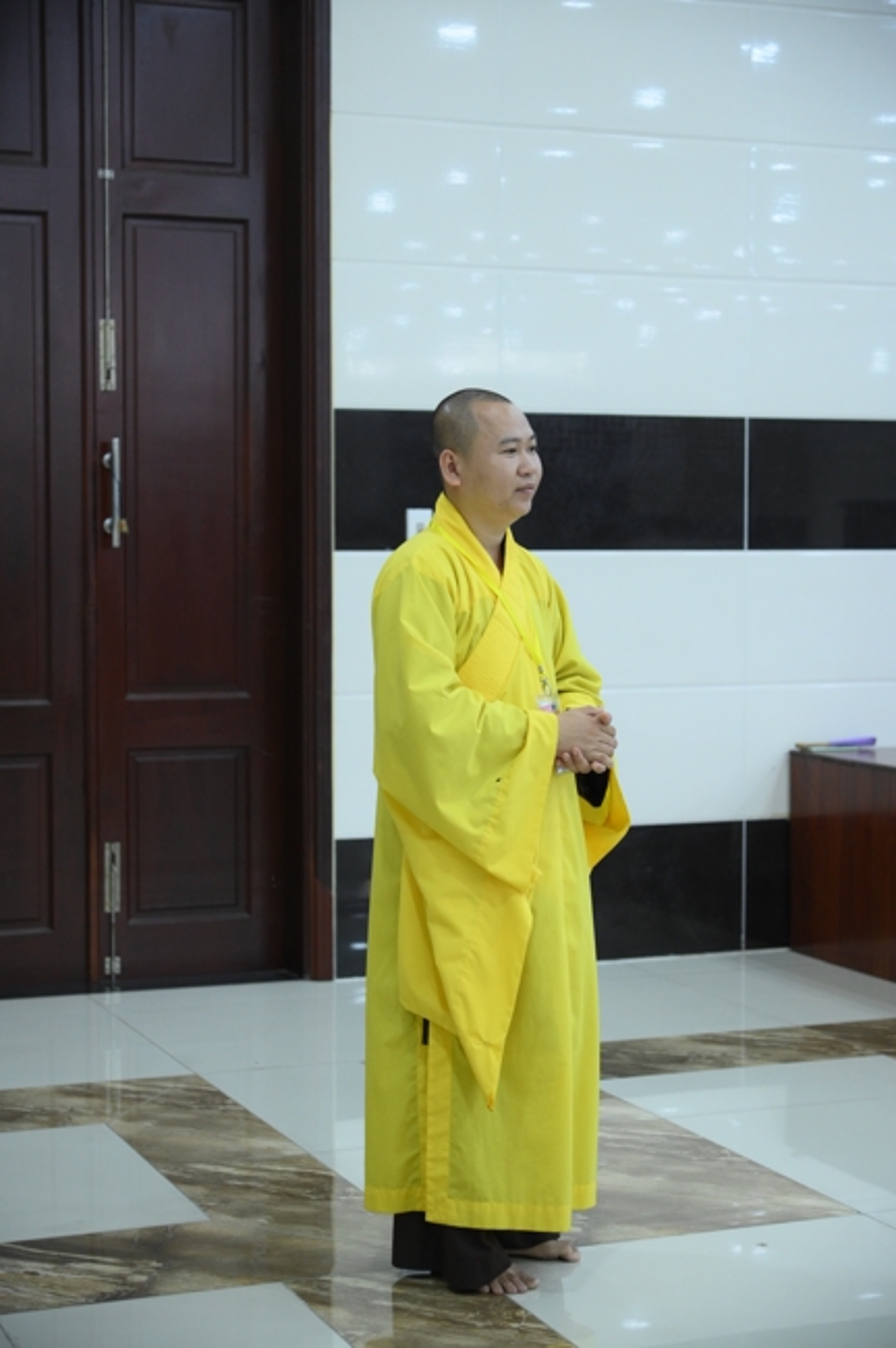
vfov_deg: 31.0
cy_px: 674
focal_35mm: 65
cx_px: 448
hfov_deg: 20.9
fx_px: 2432
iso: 2500
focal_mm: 65
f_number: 4
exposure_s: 1/100
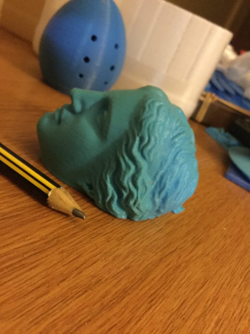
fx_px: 299
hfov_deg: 45.4
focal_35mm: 31
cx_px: 125
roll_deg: -25.5
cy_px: 167
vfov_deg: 58.4
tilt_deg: -25.6
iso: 640
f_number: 2.4
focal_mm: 3.3
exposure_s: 1/17
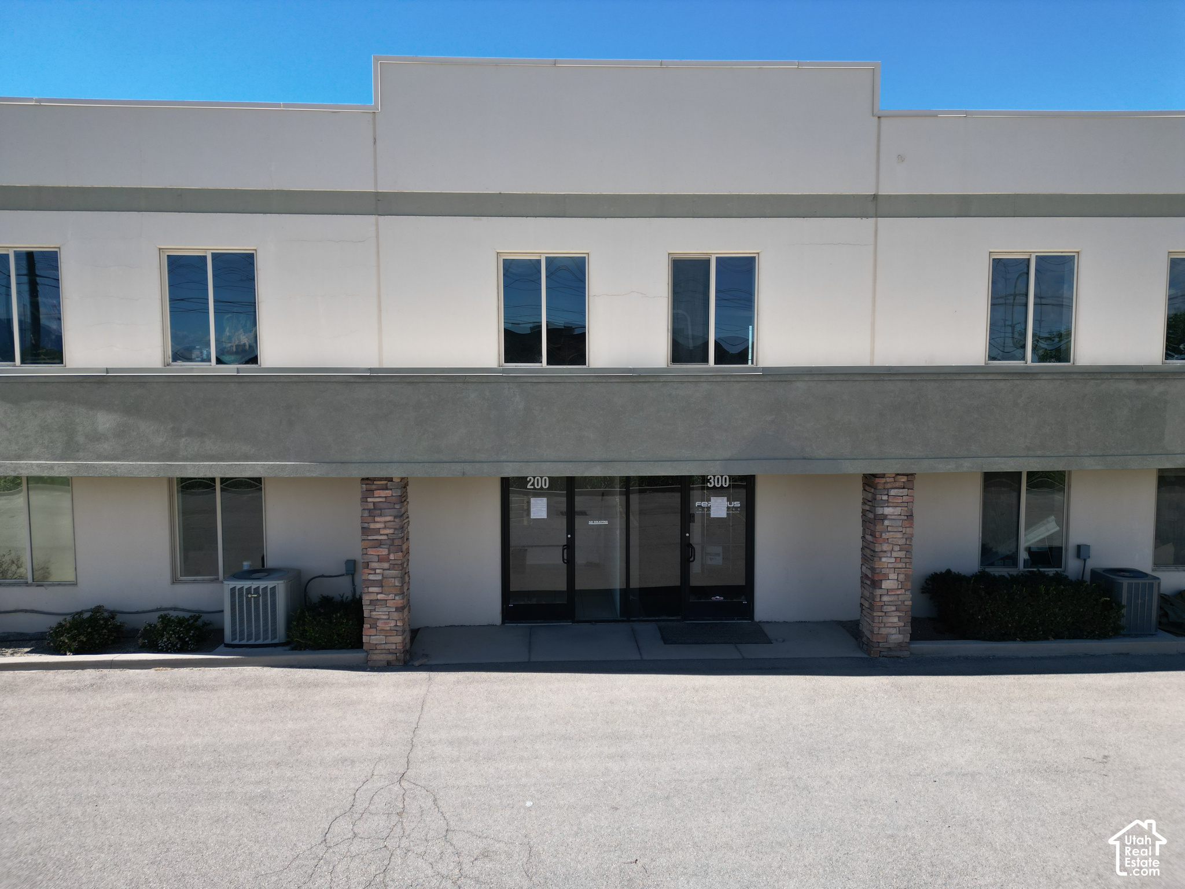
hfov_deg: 71.6
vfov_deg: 56.8
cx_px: 592
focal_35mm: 24
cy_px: 444
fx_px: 822
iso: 100
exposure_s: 1/1600
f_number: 1.7
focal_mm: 6.72
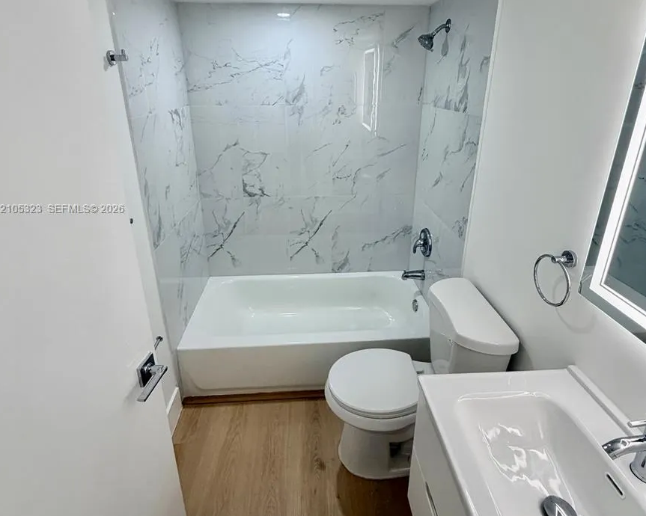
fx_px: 363
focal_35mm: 19
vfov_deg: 70.2
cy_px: 209
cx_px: 322
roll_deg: +0.5
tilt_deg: -19.1
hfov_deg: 83.3
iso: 160
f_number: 2.2
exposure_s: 1/121
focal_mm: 2.22
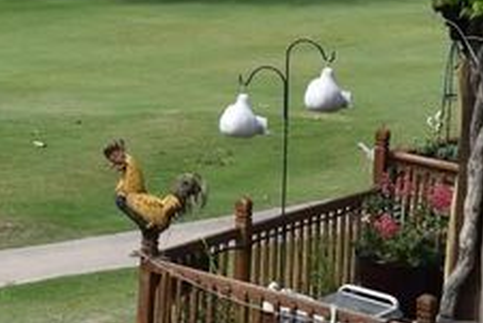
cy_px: -263
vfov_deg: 8.1
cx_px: -534
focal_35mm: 163
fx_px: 2188
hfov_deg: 11.2
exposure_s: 1/400
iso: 200
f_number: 10
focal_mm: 24
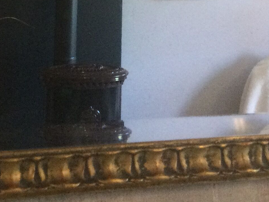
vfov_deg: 13.2
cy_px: -100
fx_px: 824
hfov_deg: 18.5
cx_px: 92
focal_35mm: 106
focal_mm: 3.3
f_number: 2.4
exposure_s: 1/33
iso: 200
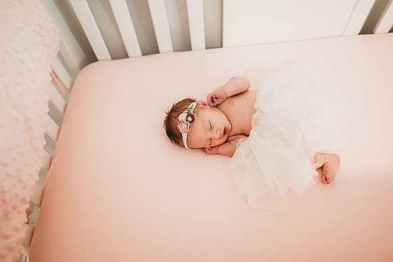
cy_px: 131
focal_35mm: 24
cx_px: 196
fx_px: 262
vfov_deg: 53.2
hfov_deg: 73.7
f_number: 2.2
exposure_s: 1/160
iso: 1600
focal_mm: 24
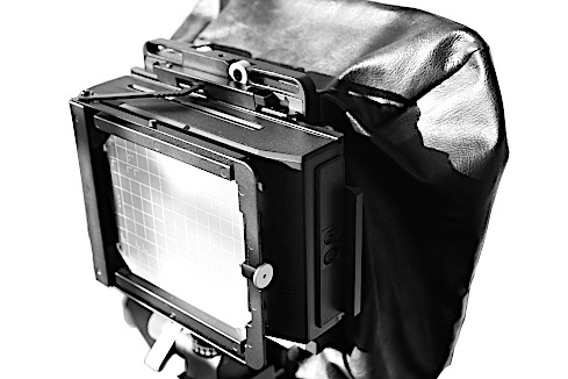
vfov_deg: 27.0
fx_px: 789
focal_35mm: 50
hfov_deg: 39.6
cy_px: 190
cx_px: 284
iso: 400
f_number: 8
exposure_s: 1/200
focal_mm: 50
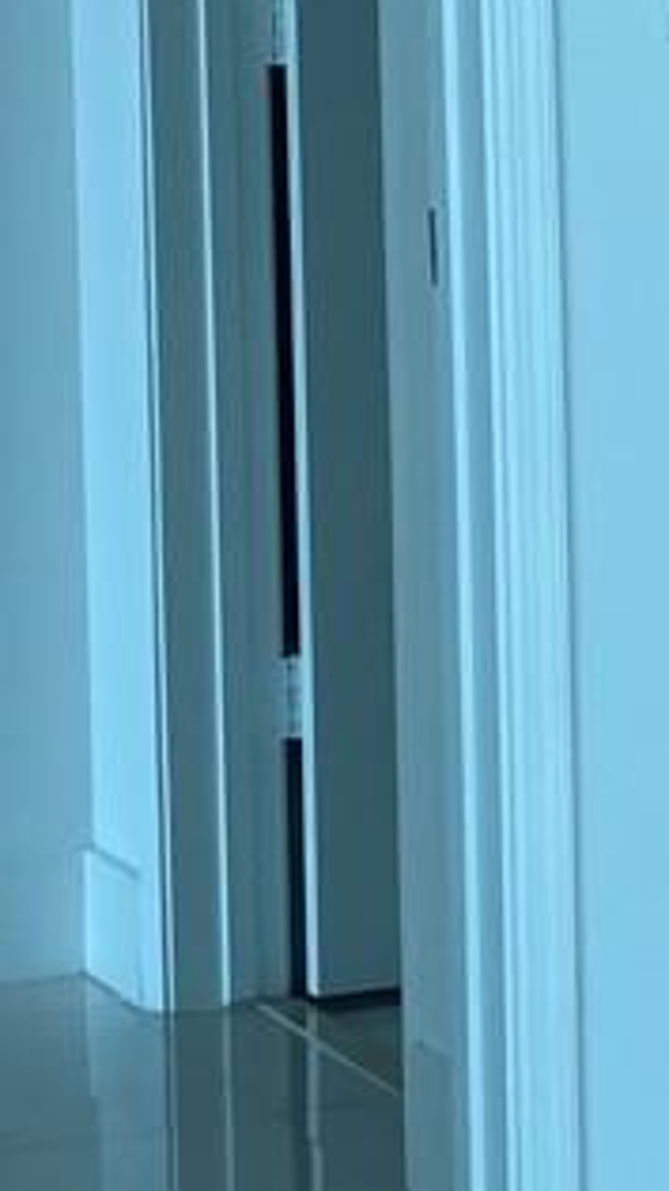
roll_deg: +0.7
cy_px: 189
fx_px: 4545
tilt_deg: -2.2
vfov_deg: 14.8
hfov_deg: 7.8
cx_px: 1633
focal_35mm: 144
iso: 32
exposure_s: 1/209
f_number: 1.8
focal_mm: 4.25
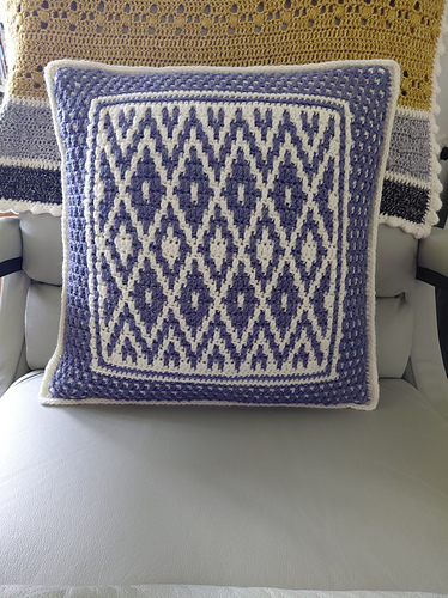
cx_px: 224
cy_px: 299
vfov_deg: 69.4
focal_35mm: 25
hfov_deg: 54.8
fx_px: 432
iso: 400
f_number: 1.8
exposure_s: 1/25
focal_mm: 4.69
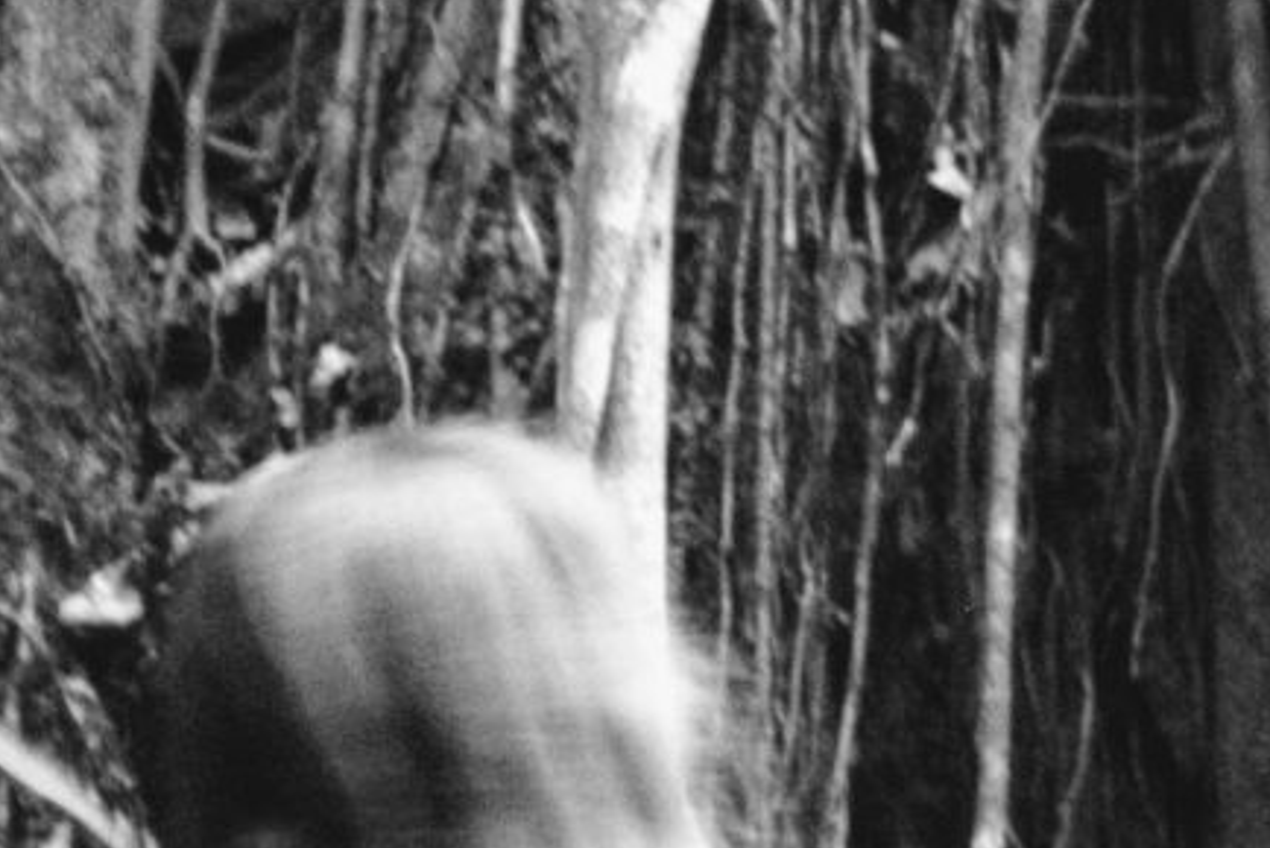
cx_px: 2941
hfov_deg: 6.4
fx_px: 10941
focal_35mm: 310
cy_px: 1601
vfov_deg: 4.4
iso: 800
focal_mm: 35
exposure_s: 1/25
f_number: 1.8
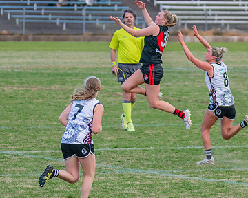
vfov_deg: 2.9
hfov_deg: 3.6
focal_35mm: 539
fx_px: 3956
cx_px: 135
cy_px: 99
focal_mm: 195
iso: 800
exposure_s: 1/1250
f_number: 4.5
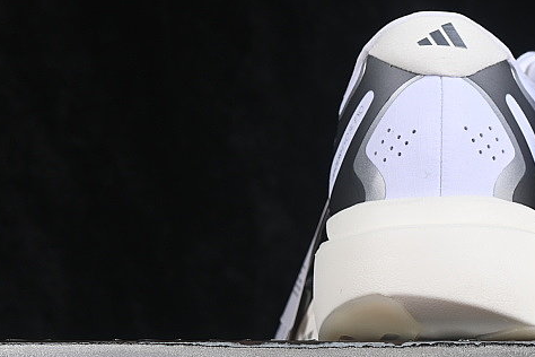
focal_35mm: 171
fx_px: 2541
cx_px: 565
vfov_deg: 8.0
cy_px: 88
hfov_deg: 11.9
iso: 160
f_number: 8
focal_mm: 50
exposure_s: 1/80
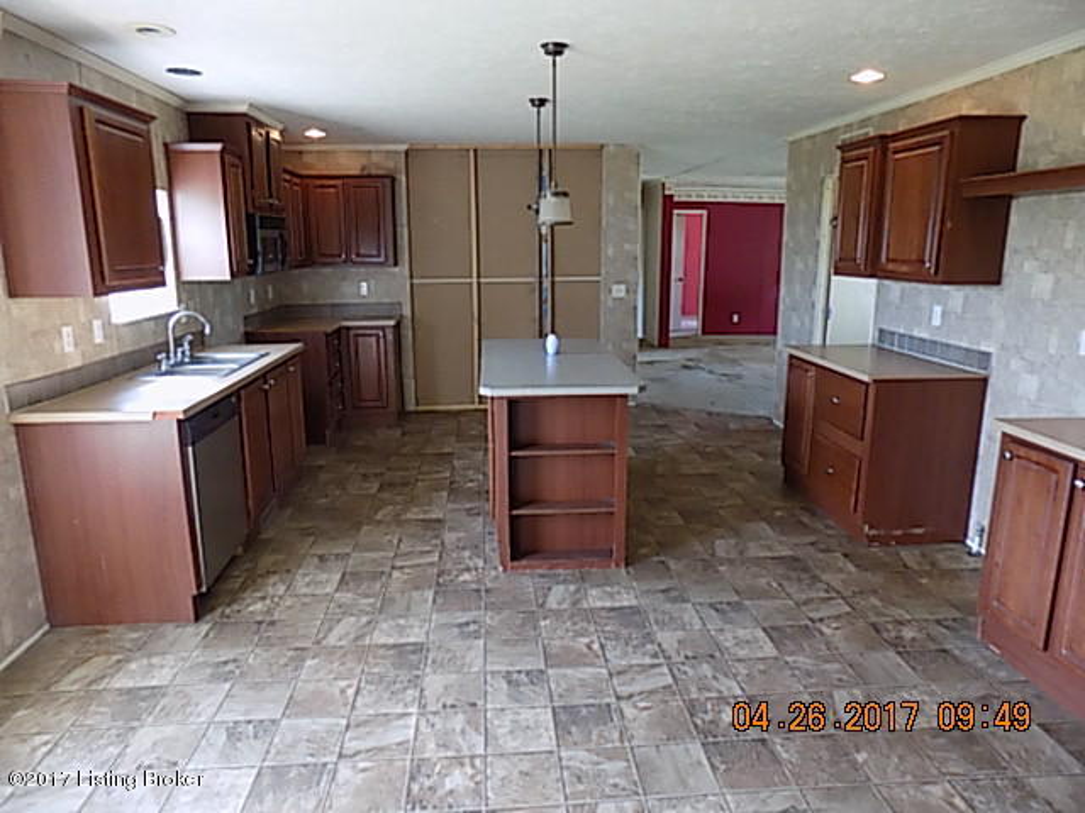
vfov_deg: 58.9
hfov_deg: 73.9
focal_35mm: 23
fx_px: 721
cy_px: 406
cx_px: 542
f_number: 3.1
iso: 250
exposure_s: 1/30
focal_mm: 4
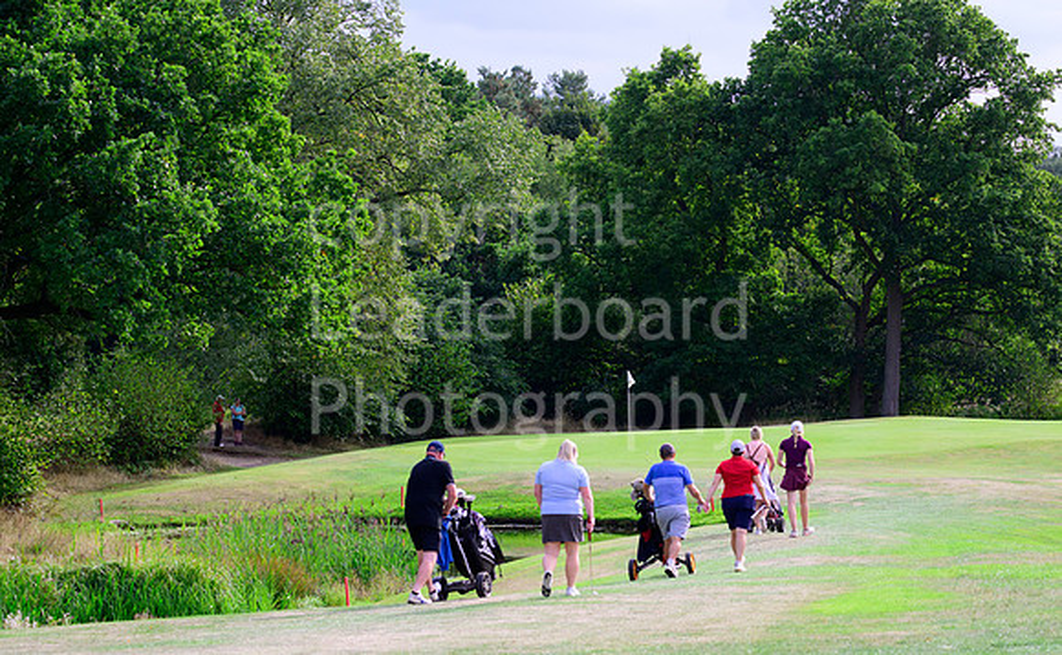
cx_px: 600
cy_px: 399
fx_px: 3331
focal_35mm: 115
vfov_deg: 11.2
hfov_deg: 18.1
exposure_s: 1/1250
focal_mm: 100
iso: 1000
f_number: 6.3
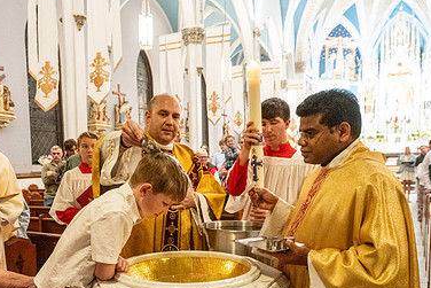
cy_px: 204
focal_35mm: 37
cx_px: 171
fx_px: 443
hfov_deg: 51.5
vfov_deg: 35.4
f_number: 4.5
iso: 5000
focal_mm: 24
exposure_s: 1/60
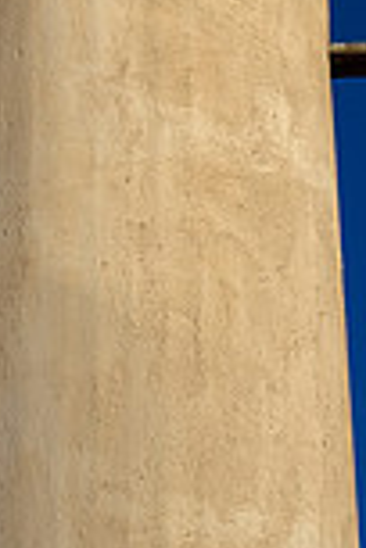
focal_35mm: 147
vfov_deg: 13.5
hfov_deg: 9.3
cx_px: 135
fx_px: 2242
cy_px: -133
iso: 400
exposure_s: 1/640
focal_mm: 50
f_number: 16
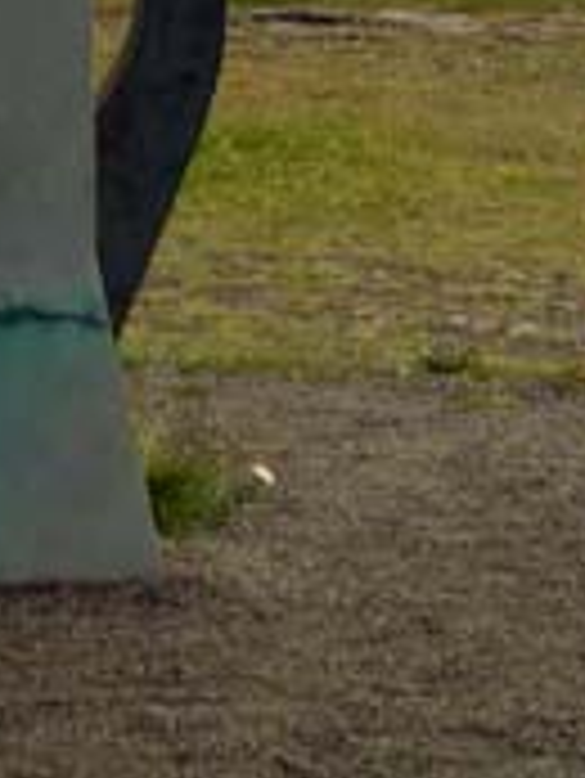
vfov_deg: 12.1
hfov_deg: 9.5
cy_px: -396
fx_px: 3511
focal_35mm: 156
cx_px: 569
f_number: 5
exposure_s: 1/640
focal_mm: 8.2
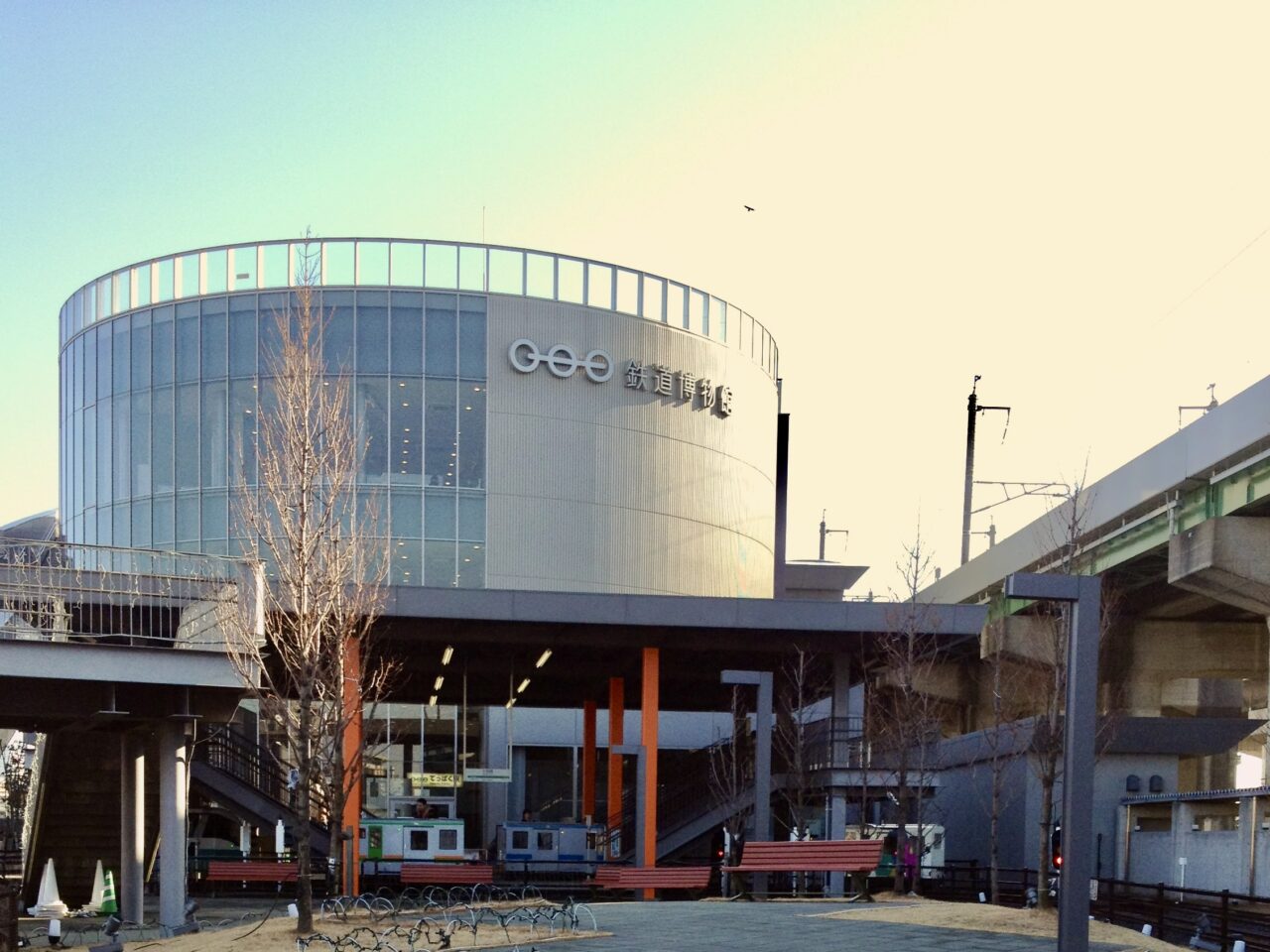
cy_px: 476
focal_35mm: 35
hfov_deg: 52.6
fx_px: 1284
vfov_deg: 40.7
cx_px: 635
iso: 64
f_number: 2.4
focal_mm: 4.28
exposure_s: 1/600
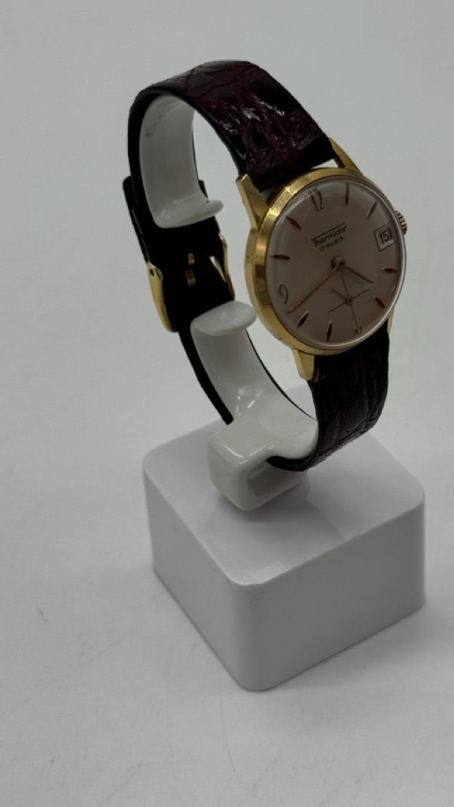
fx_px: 1306
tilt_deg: -39.4
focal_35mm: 61
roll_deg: +3.3
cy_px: 366
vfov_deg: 34.3
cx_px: 280
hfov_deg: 19.7
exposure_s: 1/783
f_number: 1.78
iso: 64
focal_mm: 6.76
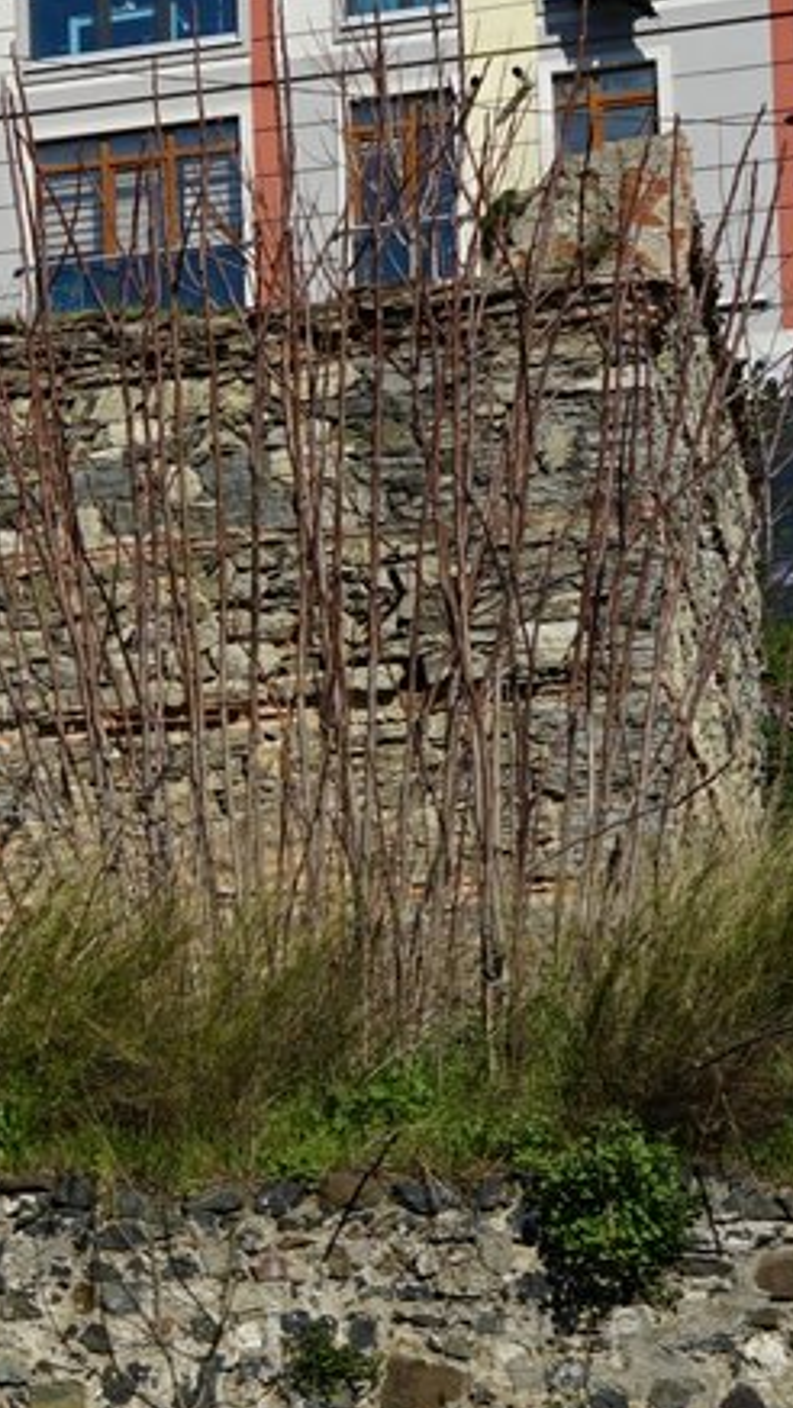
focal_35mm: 115
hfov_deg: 9.6
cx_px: -970
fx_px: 4296
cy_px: 1058
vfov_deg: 18.5
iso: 100
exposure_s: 1/500
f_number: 8
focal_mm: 30
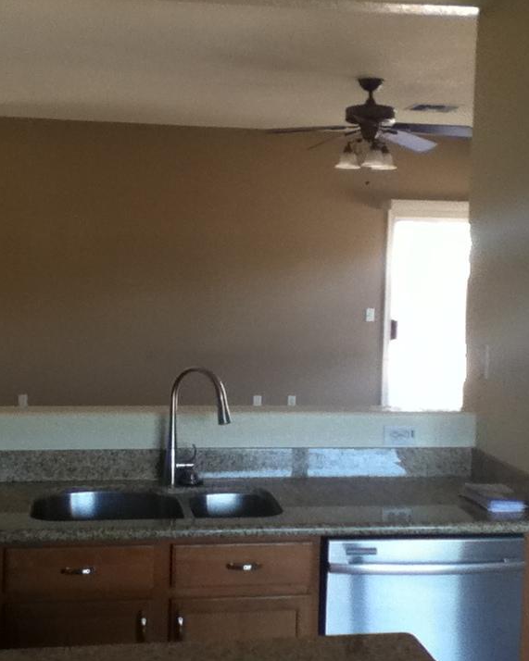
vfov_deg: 43.8
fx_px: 822
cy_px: 330
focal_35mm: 42
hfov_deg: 35.7
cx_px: 265
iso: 160
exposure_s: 1/30
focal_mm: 3.85
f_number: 2.4
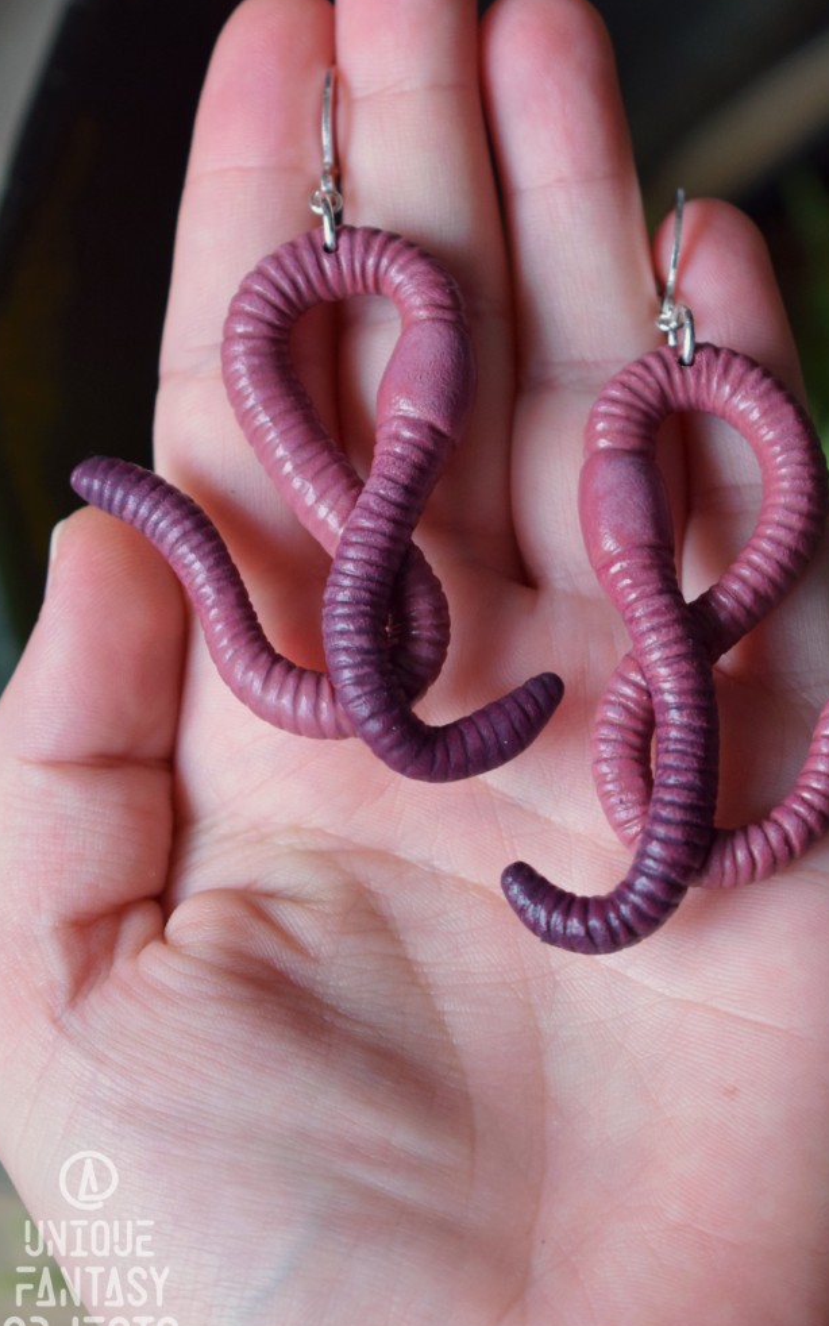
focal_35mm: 99
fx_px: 3563
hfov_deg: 13.3
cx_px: 502
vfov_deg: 21.1
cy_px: 608
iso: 1100
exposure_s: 1/60
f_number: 5.6
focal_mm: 55
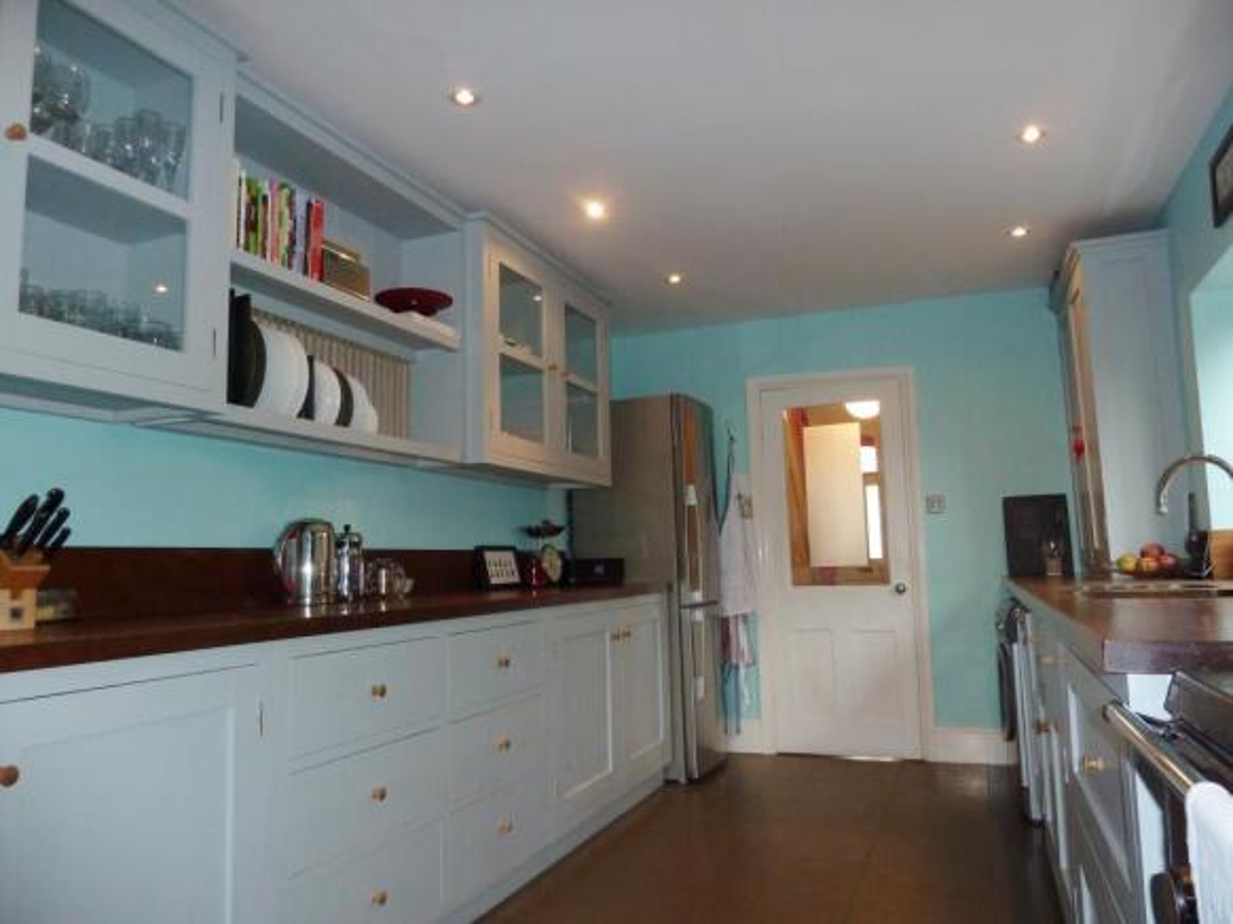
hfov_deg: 69.4
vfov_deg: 54.9
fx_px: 890
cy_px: 462
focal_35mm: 25
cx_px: 616
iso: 200
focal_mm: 4.1
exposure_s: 1/30
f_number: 3.3
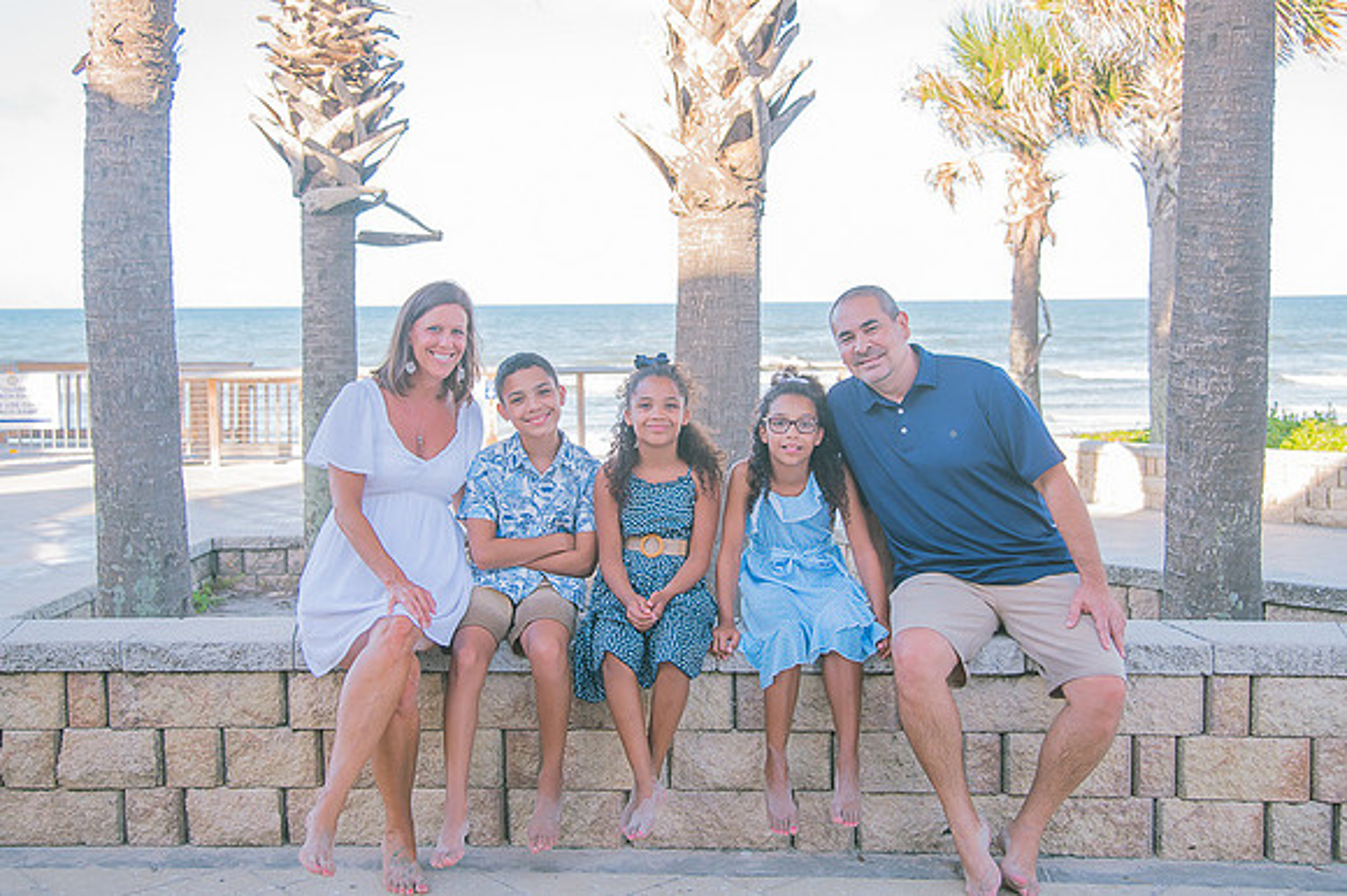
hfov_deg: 49.4
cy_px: 408
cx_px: 655
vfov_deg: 34.0
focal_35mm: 39
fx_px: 1466
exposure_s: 1/160
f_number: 4
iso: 320
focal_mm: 35
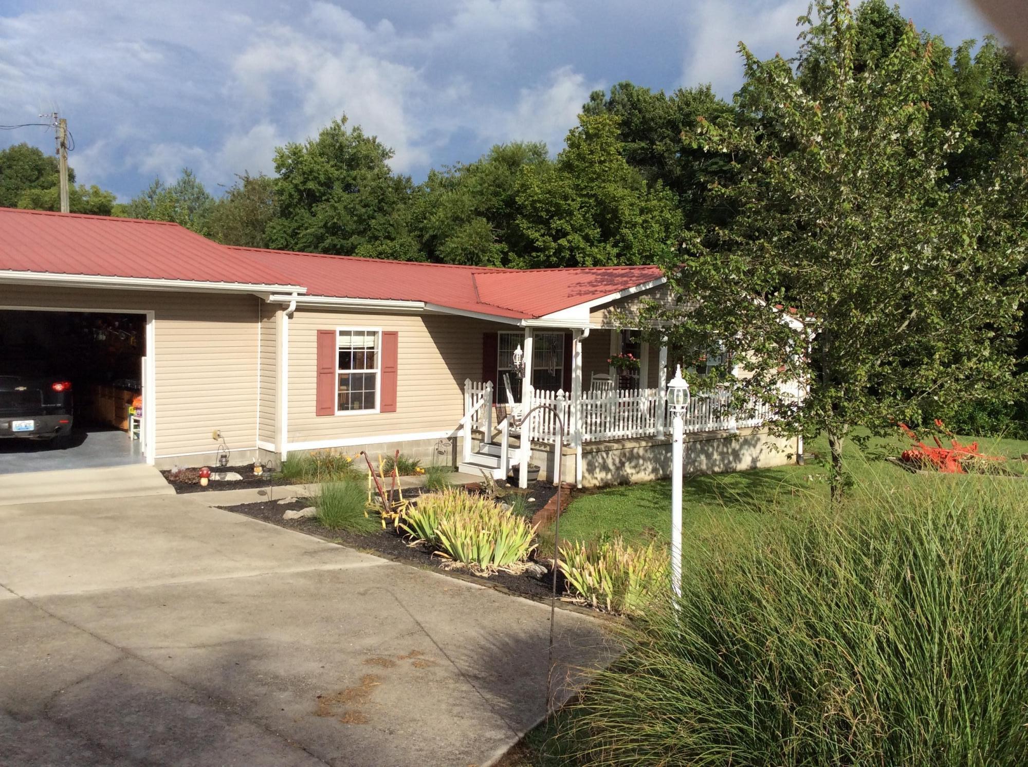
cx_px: 514
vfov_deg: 42.8
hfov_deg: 55.4
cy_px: 384
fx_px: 978
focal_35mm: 33
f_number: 2.4
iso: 32
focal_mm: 3.3
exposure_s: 1/1972
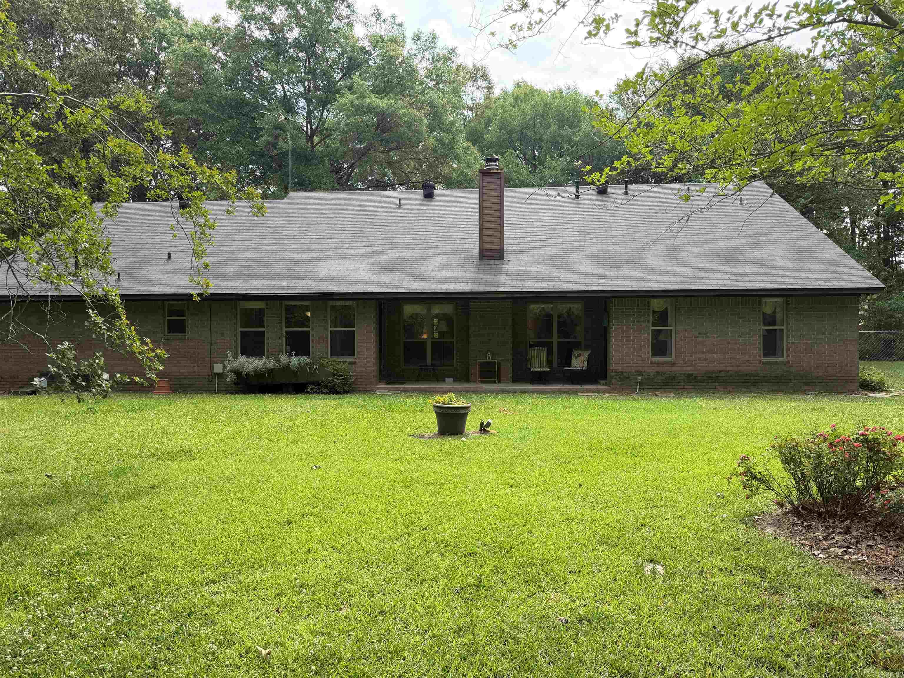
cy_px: 339
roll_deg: +0.6
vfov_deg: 56.8
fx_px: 627
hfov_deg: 71.6
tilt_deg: +0.0
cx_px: 452
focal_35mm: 24
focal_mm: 6.76
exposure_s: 1/1032
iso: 80
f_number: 1.78
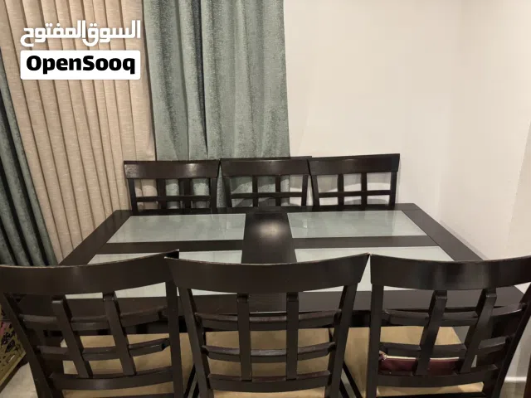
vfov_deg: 56.8
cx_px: 266
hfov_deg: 71.6
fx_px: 368
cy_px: 199
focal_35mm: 24
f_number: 1.78
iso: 640
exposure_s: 1/33
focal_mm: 6.76
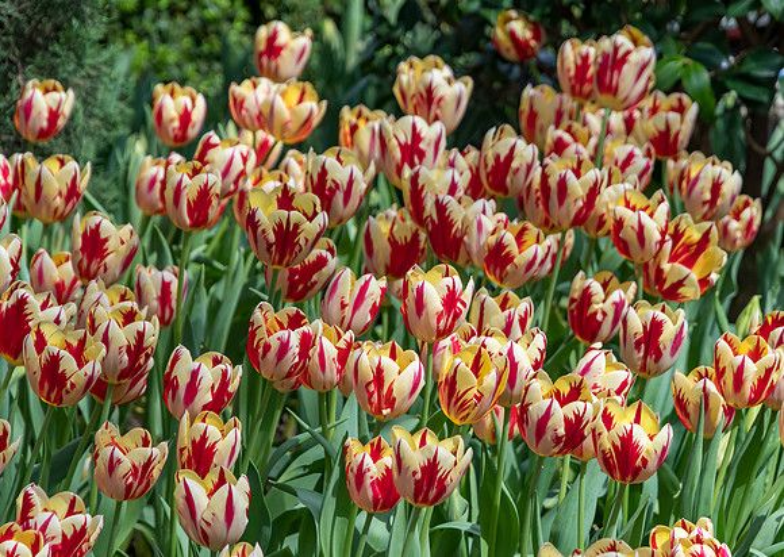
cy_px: 272
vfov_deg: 4.8
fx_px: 6592
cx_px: 411
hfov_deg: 6.8
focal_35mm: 297
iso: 400
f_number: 8
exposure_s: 1/400
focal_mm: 185
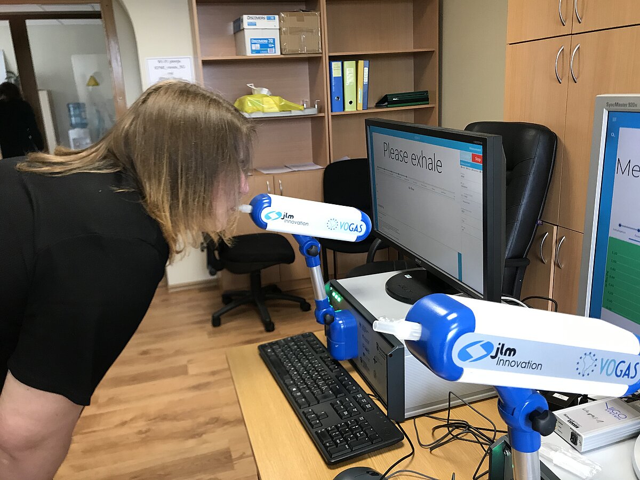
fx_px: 518
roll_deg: +3.3
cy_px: 240
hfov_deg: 63.4
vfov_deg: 49.7
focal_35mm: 28
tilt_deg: -15.5
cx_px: 320
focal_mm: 3.99
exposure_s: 1/25
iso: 40
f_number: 1.8
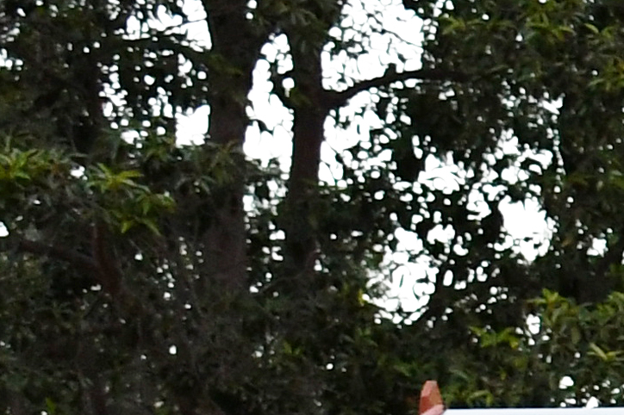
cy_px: 1183
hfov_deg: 6.8
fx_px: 4799
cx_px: 1825
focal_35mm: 277
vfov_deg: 4.8
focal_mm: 24
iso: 1000
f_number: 4
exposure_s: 1/125
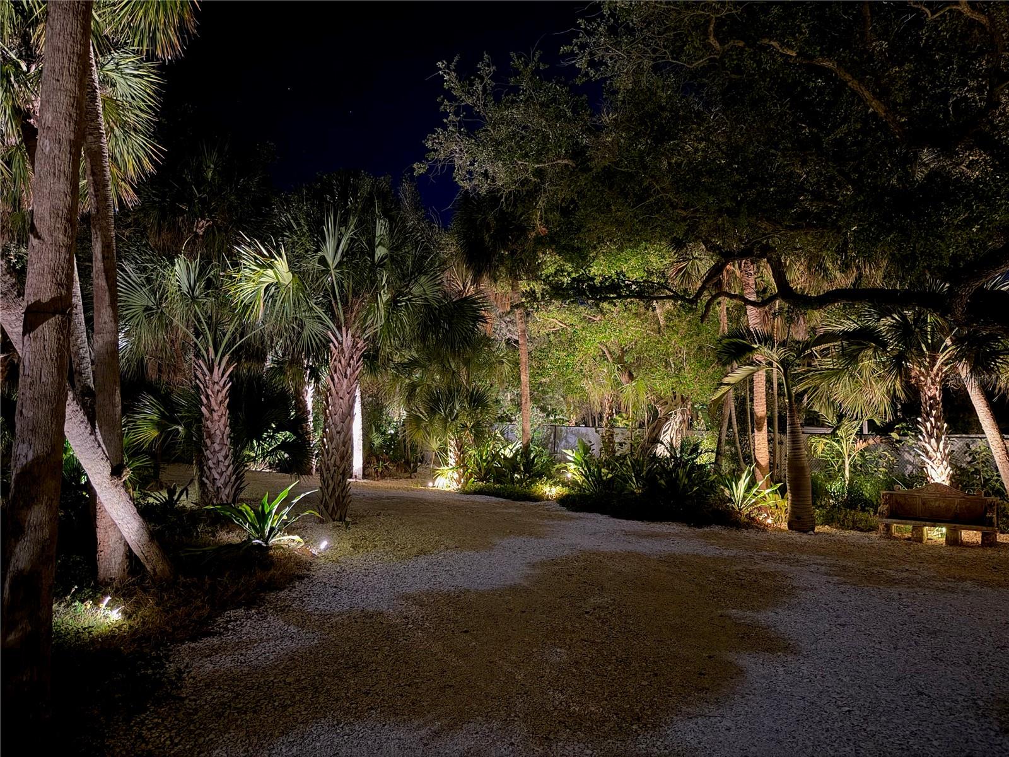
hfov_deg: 71.6
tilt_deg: +4.1
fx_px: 700
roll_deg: -0.8
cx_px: 504
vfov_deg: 56.8
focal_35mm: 24
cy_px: 378
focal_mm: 6.76
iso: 2500
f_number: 1.78
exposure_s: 1/9
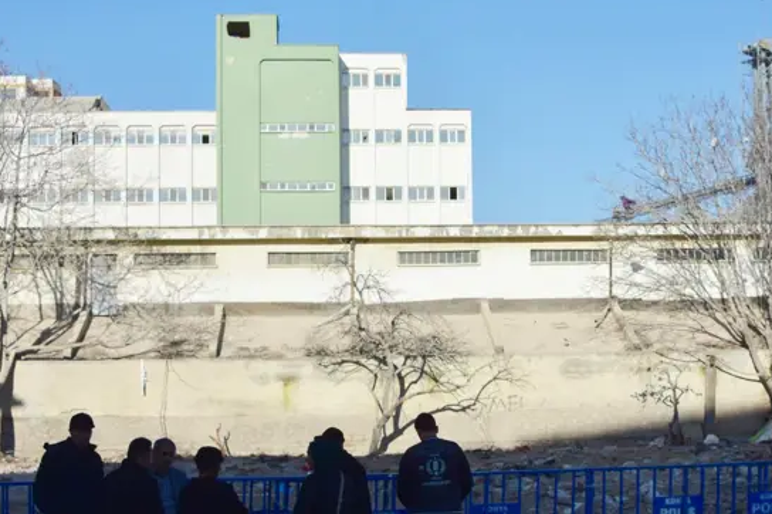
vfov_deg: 20.0
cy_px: 294
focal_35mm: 68
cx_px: 509
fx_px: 1457
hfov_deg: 29.5
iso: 320
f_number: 5.6
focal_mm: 28
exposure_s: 1/3200
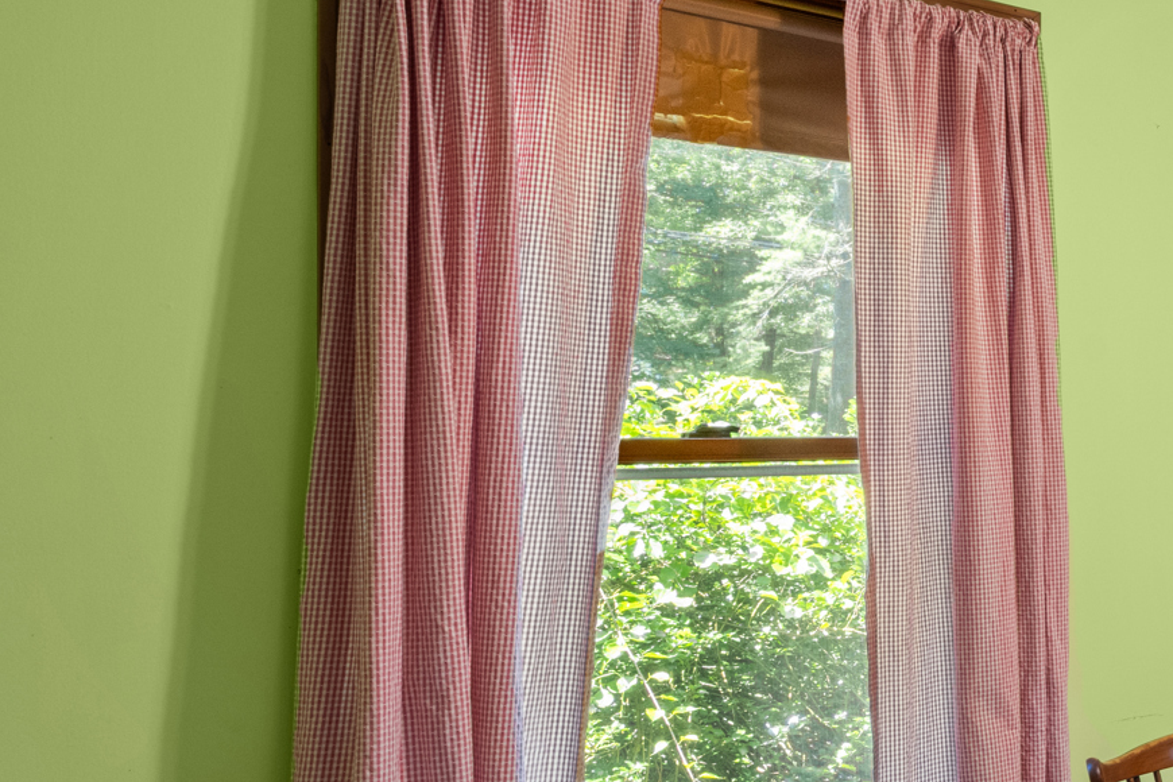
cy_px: 413
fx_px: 1499
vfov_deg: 29.2
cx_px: 1666
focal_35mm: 46
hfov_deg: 29.8
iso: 320
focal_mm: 16
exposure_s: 1/1.67
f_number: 9
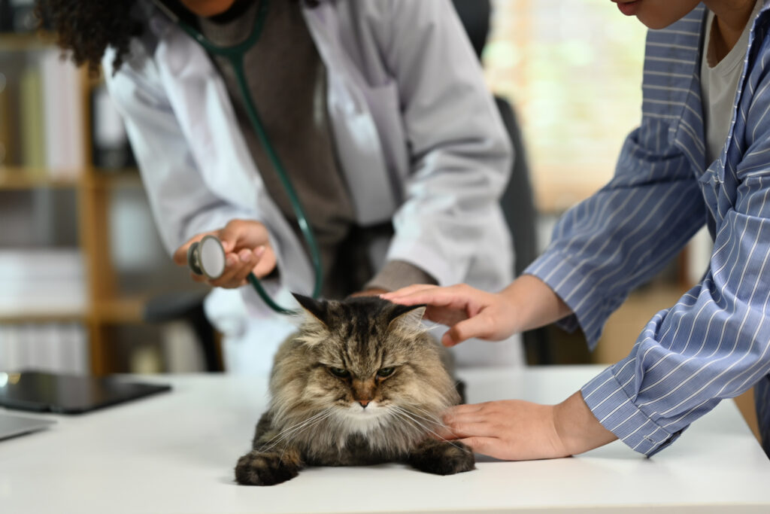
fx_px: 1818
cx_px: 385
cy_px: 257
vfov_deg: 16.1
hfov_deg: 23.9
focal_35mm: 85
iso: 500
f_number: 2
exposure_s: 1/250
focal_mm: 85
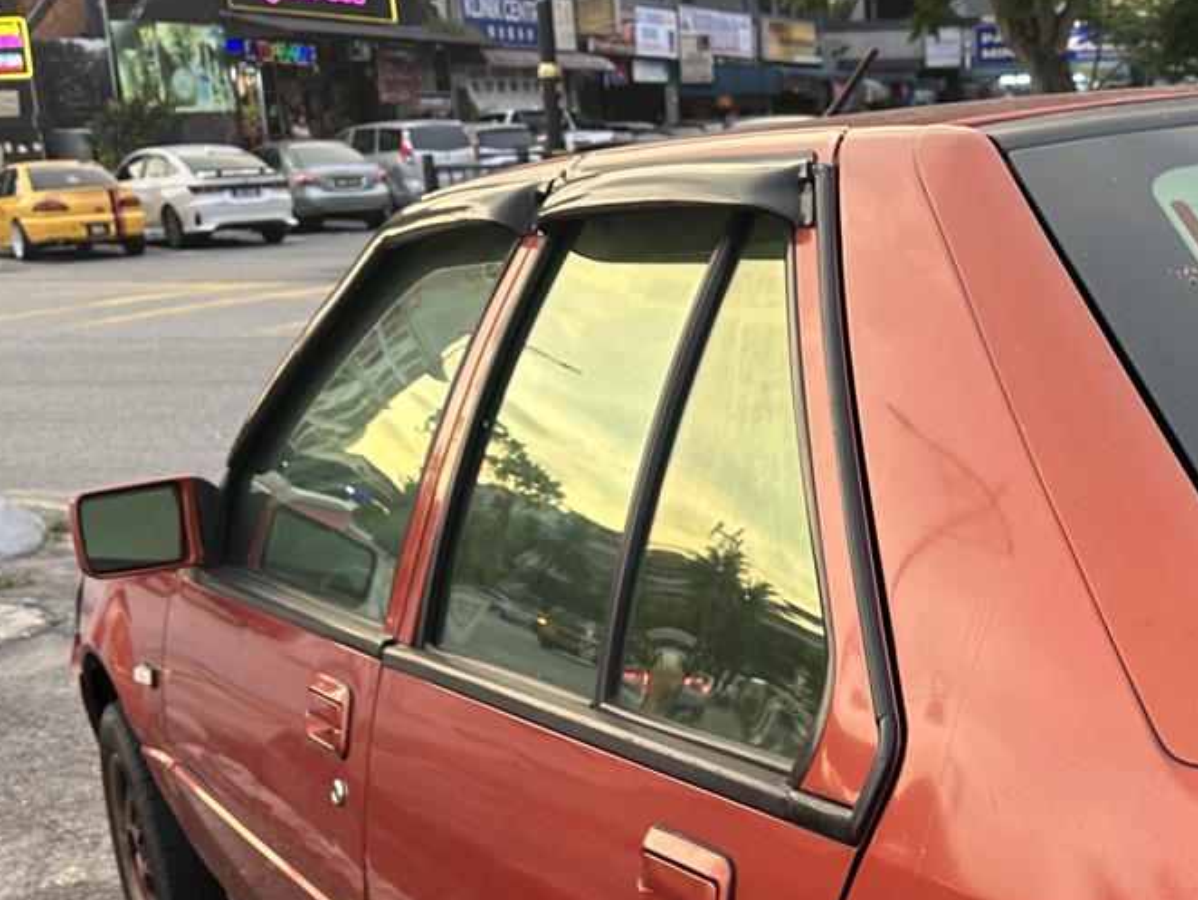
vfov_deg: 24.4
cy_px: 844
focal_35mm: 58
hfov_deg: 32.3
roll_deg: +0.2
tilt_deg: -12.5
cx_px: 972
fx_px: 2008
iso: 100
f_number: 1.78
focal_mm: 6.86
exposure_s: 1/121
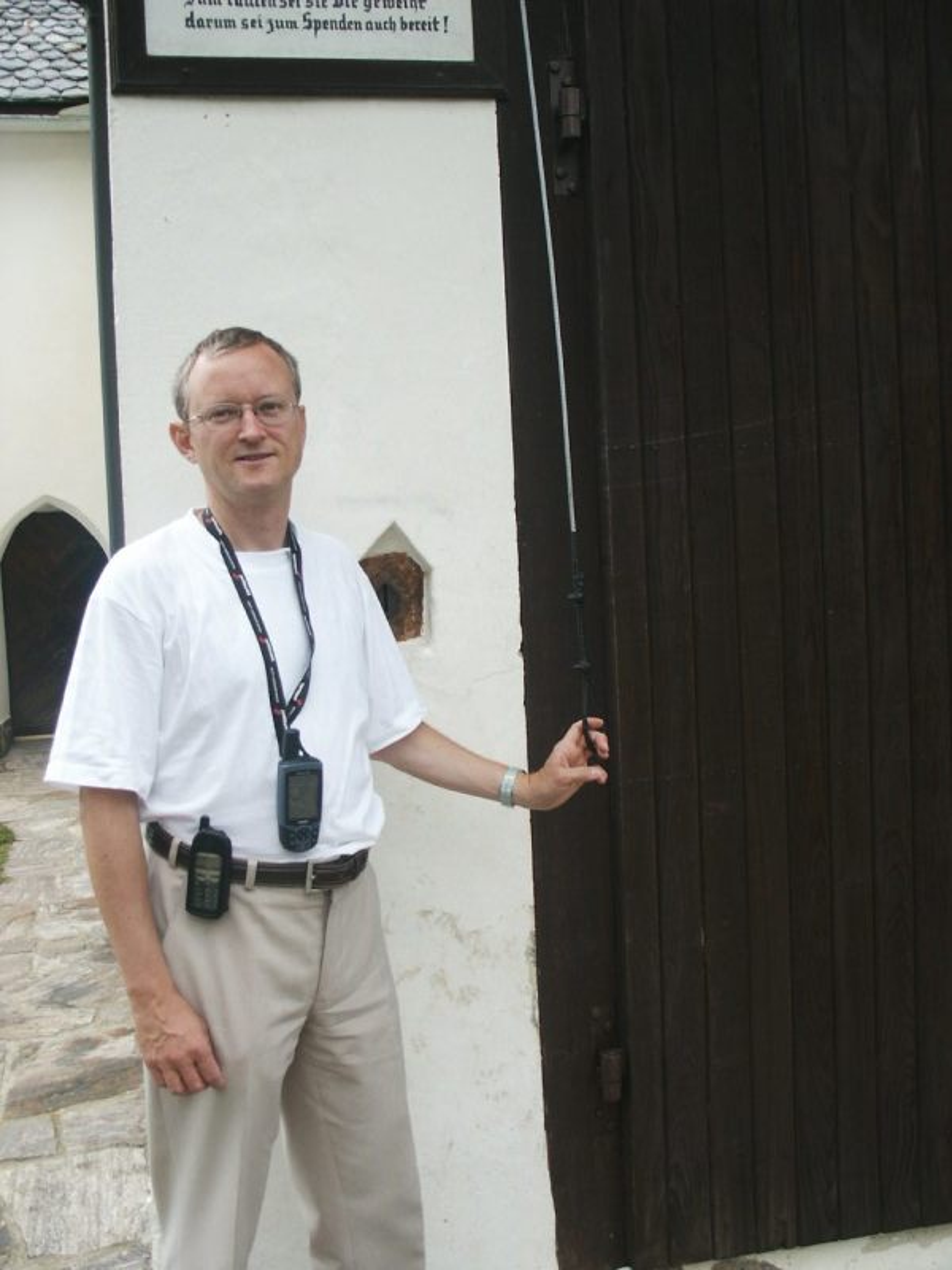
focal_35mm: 35
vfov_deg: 52.6
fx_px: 1283
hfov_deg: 40.7
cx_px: 476
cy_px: 635
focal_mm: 7.18
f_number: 3
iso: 64
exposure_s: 1/180
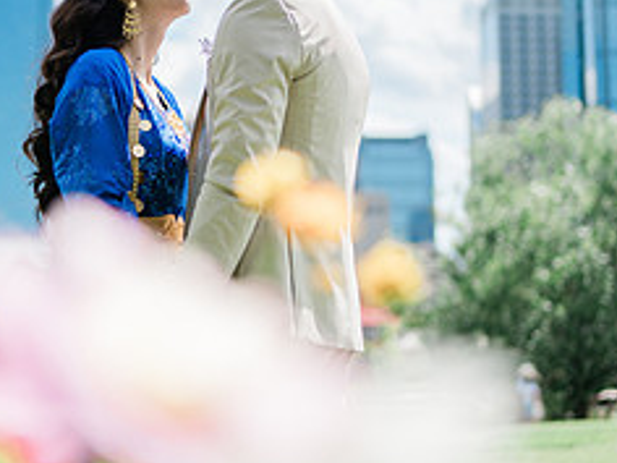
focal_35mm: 88
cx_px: 159
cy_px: 184
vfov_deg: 16.8
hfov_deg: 22.1
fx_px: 1569
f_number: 1.2
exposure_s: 1/8000
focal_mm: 35
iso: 125
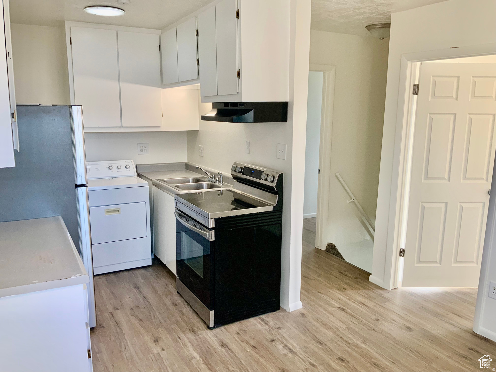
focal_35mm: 29
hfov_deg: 61.7
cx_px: 248
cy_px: 186
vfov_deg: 48.2
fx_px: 416
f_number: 1.8
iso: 64
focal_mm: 3
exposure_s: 1/120
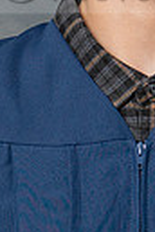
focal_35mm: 471
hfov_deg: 2.9
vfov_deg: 4.4
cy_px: 201
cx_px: -13
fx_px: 3042
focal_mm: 48
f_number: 4.5
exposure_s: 1/200
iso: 200
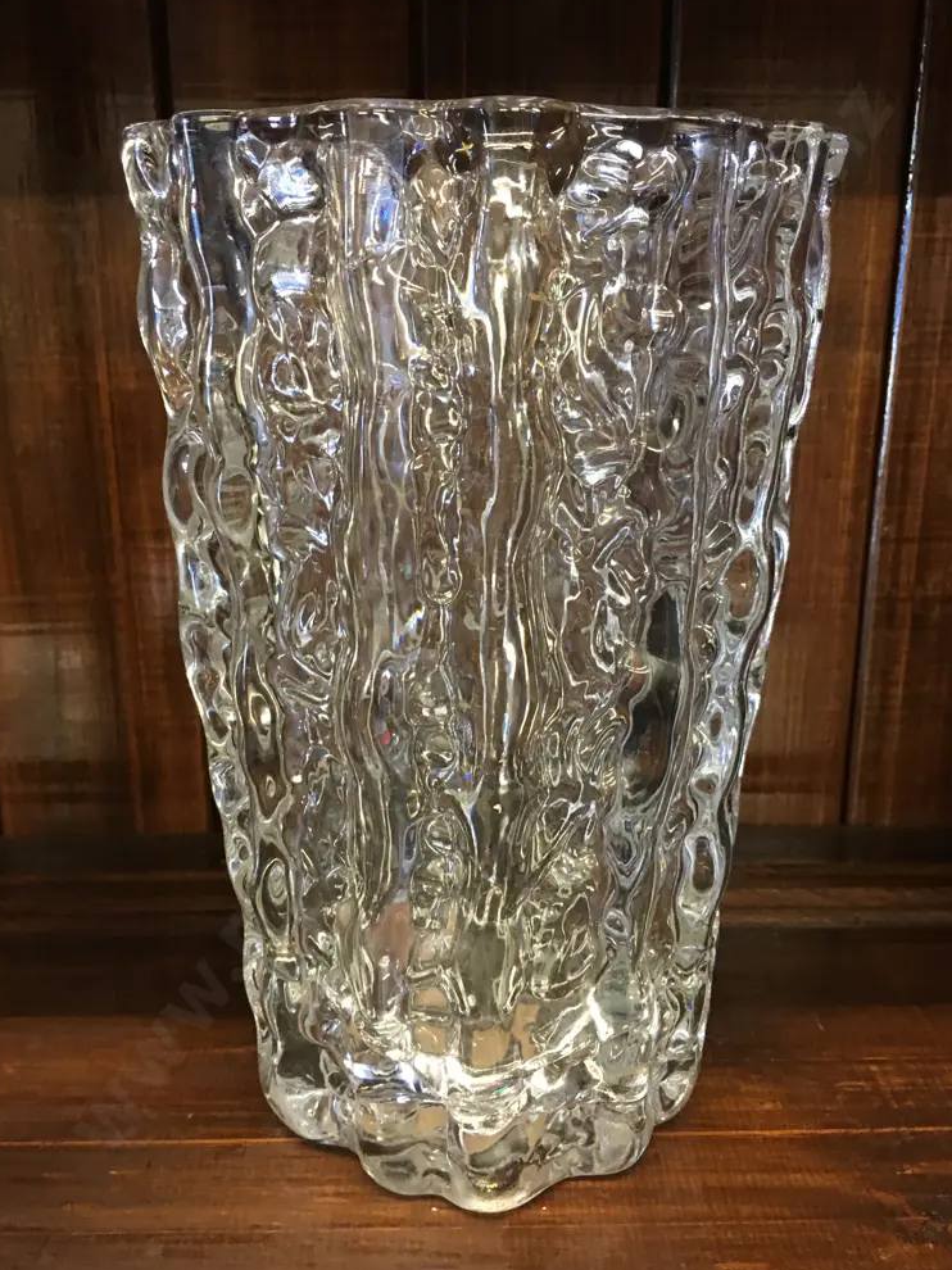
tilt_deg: -15.7
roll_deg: -0.4
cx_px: 482
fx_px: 1101
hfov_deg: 46.8
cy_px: 621
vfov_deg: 60.0
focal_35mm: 30
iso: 100
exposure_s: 1/17
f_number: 2.2
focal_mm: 4.15
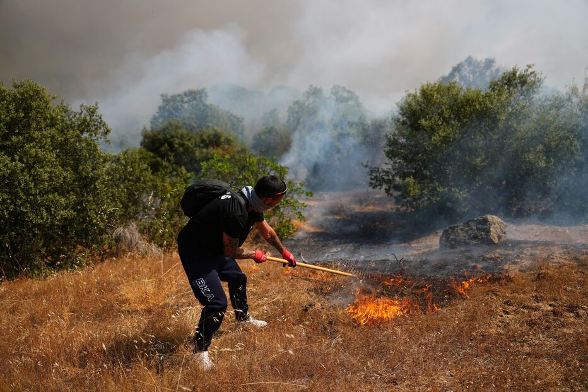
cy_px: 196
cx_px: 294
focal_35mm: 28
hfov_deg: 65.5
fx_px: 457
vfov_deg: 46.4
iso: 50
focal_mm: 28
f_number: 2
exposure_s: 1/2500
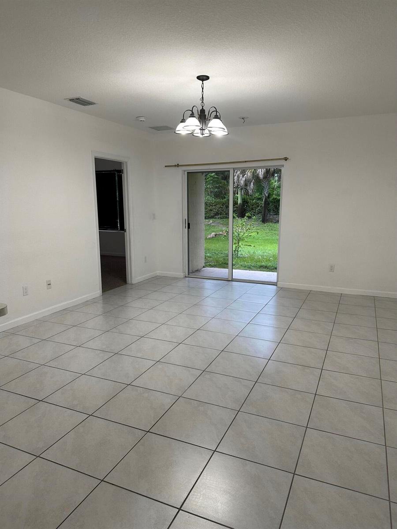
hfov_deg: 56.8
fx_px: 367
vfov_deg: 71.6
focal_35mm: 24
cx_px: 198
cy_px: 264
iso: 125
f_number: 1.78
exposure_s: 1/60
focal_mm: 6.86
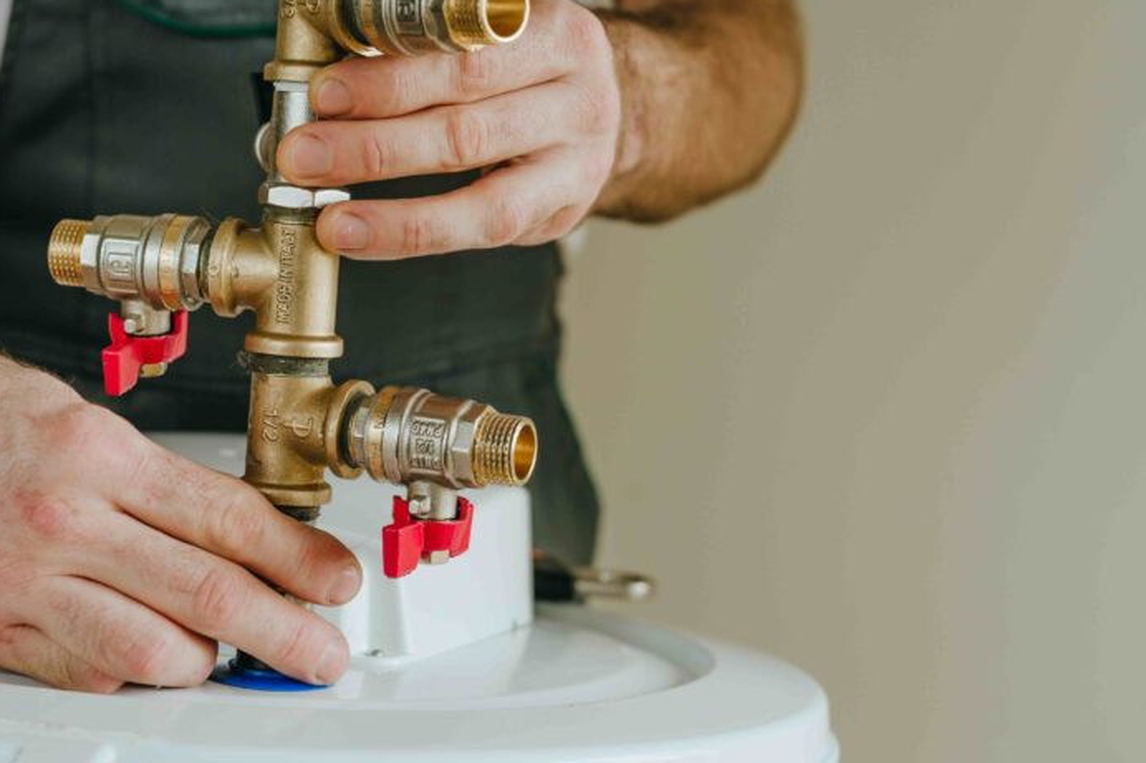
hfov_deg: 27.2
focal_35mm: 74
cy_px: 242
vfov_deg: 18.4
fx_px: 2355
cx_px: 404
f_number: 4
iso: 200
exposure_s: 1/160
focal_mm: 50
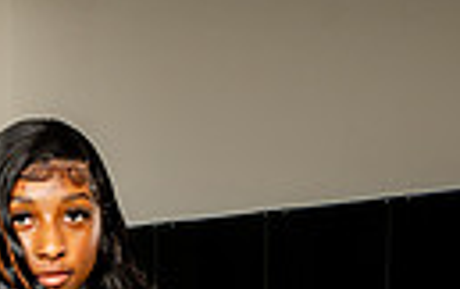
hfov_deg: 16.0
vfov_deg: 8.9
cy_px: 781
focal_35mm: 128
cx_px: 0
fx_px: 1607
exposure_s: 1/500
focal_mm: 36
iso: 250
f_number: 8
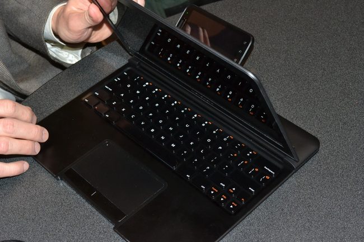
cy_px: 121
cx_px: 182
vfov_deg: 22.6
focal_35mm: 60
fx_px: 606
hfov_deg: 33.4
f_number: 11
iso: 1600
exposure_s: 1/60
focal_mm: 40
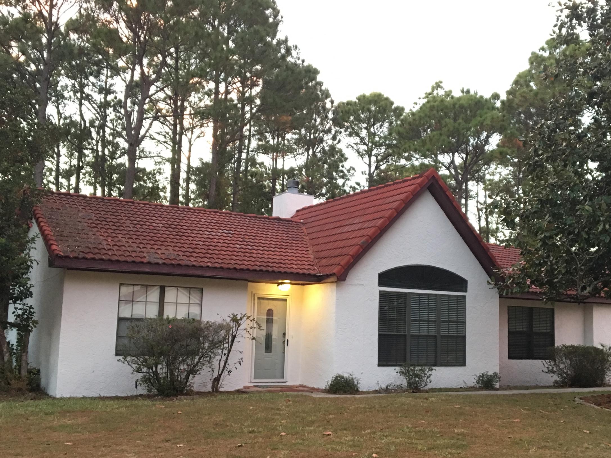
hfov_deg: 46.7
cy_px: 258
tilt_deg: +5.8
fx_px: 706
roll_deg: -1.1
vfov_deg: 35.9
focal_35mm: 40
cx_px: 350
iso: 200
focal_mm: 4.15
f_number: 2.2
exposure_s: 1/24
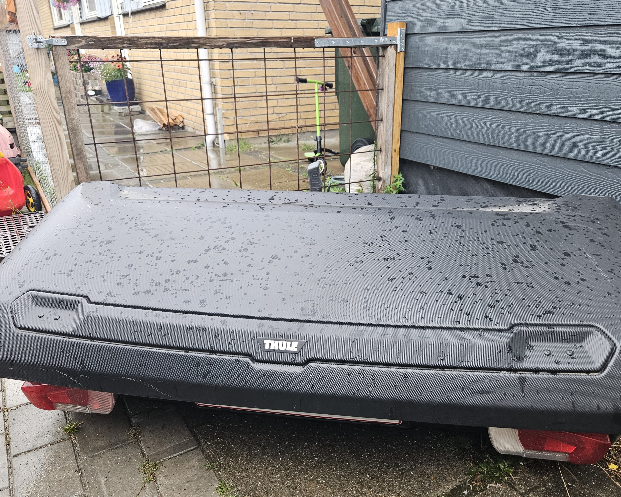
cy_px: 295
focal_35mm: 29
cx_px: 329
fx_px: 533
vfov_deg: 49.7
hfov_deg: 60.4
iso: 200
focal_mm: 5.4
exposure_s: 1/180
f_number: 1.8
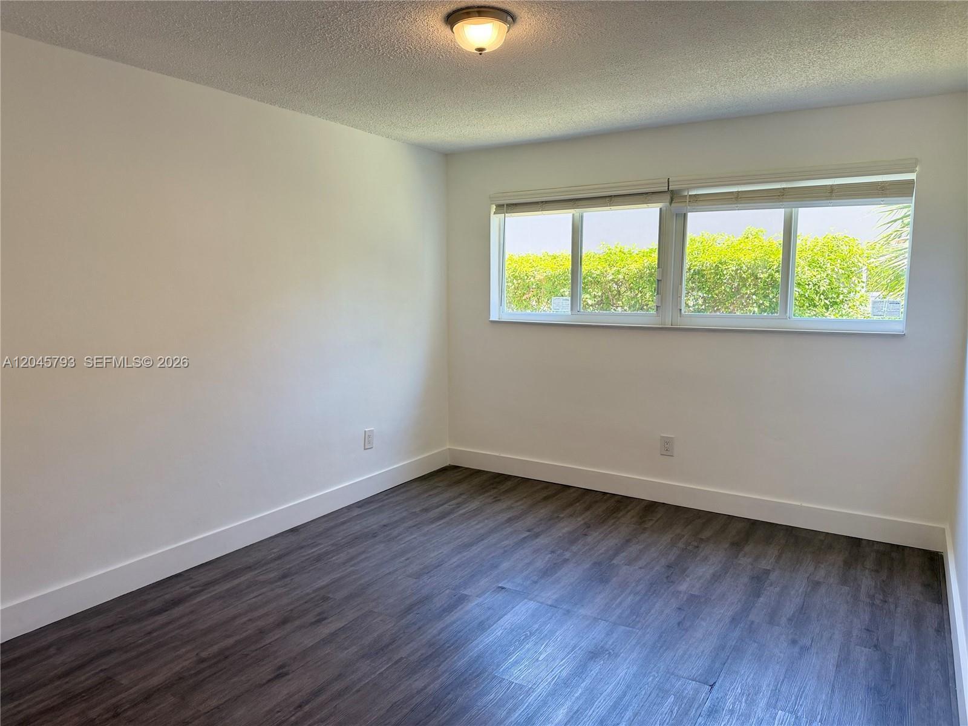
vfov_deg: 56.8
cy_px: 363
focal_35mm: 24
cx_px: 484
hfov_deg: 71.6
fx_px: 671
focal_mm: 6.76
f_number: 1.78
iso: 100
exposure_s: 1/190
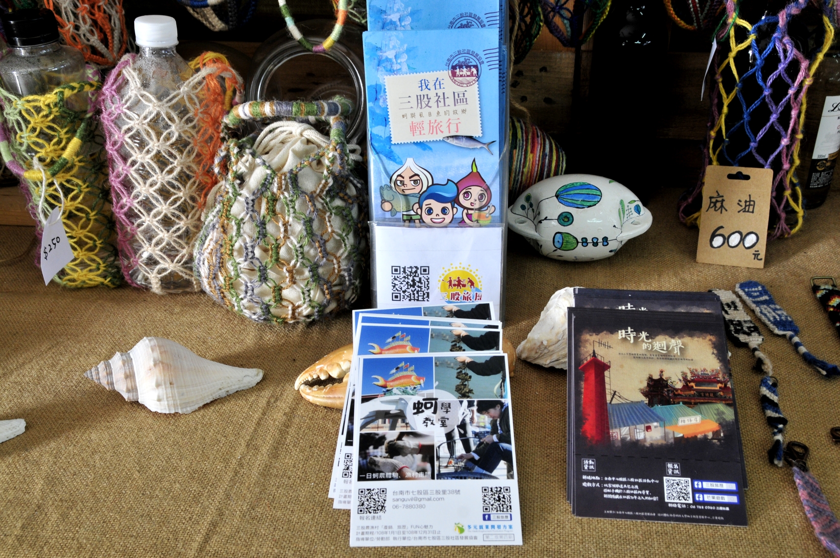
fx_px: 909
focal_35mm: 39
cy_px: 279
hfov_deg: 49.6
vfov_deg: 34.1
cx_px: 420
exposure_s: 1/25
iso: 500
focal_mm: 26
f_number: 8
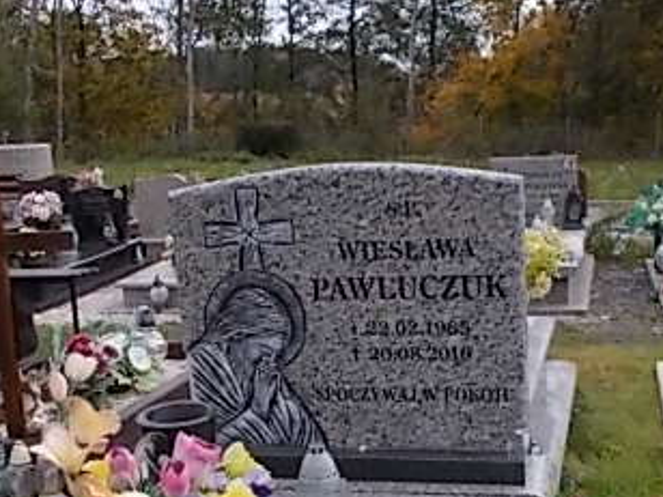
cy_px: 357
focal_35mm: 54
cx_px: 375
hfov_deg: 35.5
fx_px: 1034
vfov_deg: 26.8
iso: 80
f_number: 3.2
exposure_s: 1/60
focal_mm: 4.6
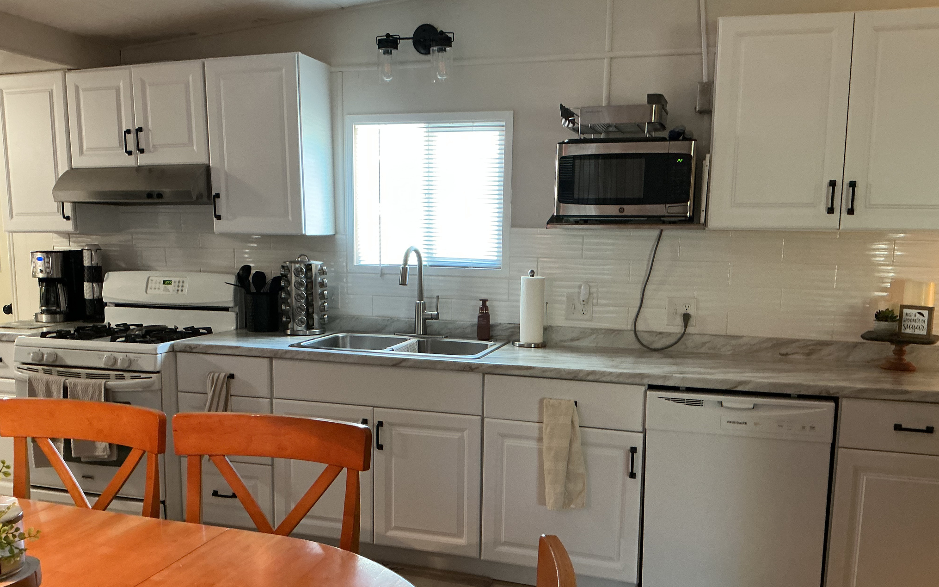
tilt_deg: -9.0
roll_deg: -0.7
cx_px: 468
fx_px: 793
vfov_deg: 40.4
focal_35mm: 31
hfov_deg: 61.2
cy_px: 351
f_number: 1.8
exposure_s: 1/40
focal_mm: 3
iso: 200
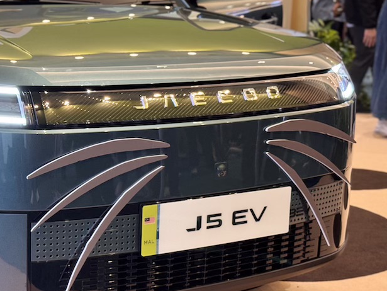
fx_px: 873
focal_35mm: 78
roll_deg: -0.5
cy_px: 164
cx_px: 93
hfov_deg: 24.7
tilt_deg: -13.0
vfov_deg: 18.9
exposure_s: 1/33
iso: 250
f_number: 1.78
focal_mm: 6.76
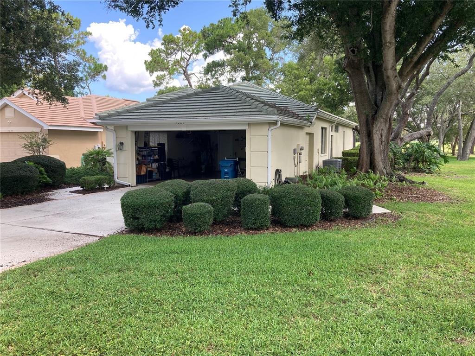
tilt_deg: -2.9
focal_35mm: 28
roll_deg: -0.7
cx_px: 238
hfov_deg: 63.4
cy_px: 178
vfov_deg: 49.7
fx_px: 384
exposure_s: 1/249
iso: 20
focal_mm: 3.99
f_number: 1.8
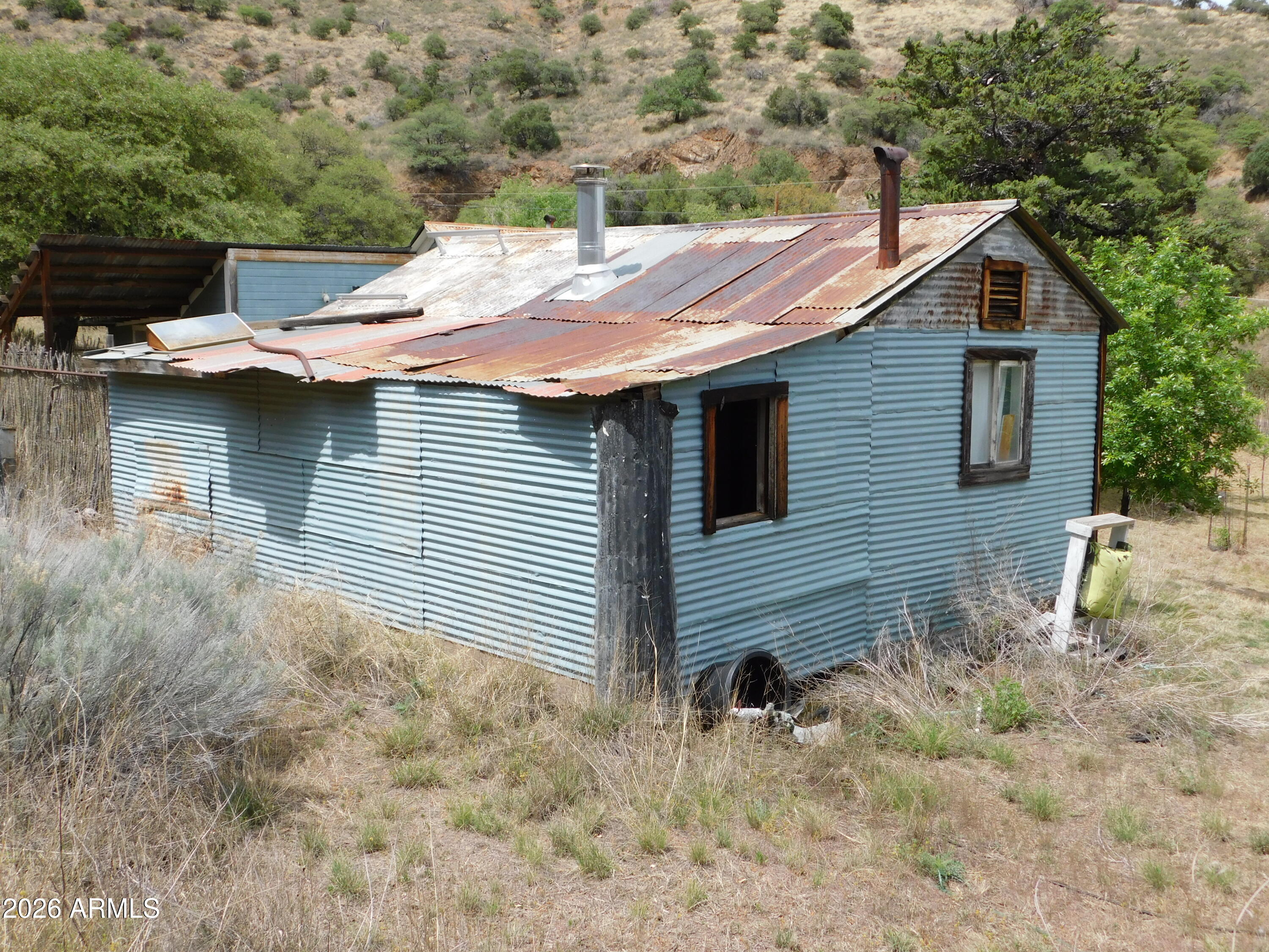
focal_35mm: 36
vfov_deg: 39.7
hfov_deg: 51.4
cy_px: 476
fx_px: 1320
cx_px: 634
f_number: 3.5
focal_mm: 6.3
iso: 125
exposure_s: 1/1000
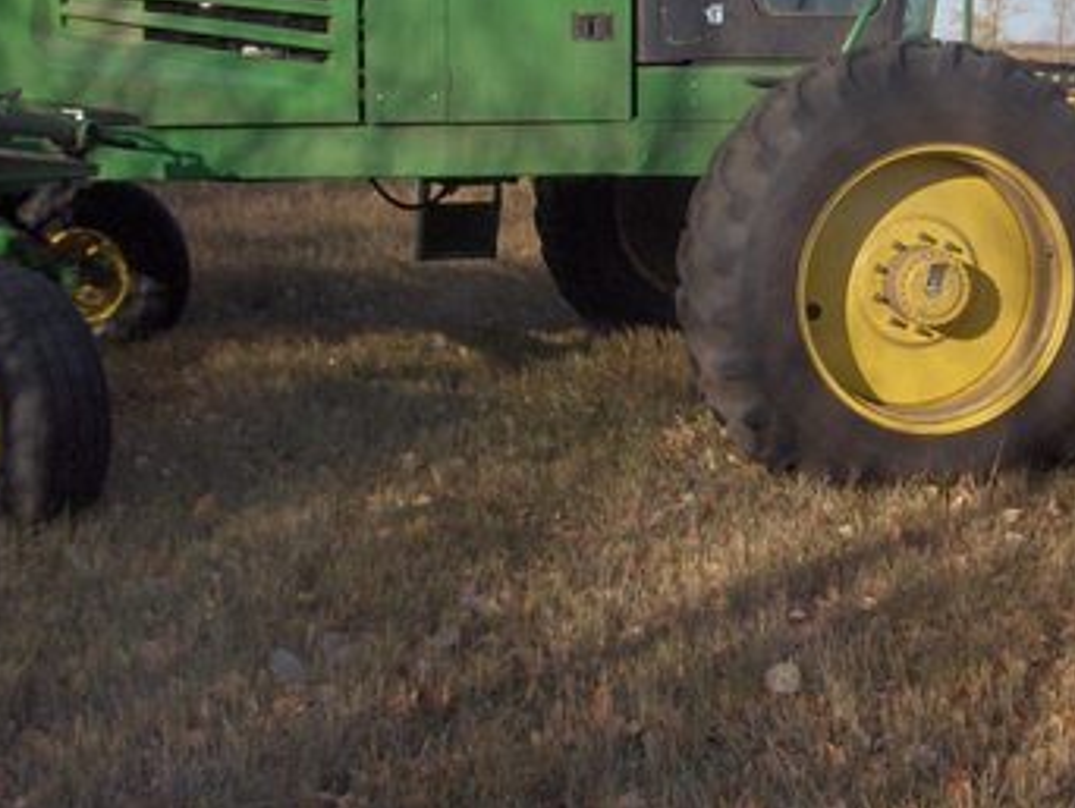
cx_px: 827
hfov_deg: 30.6
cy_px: 179
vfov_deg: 23.4
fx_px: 1927
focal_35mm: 62
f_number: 4.8
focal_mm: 8
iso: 100
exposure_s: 1/575
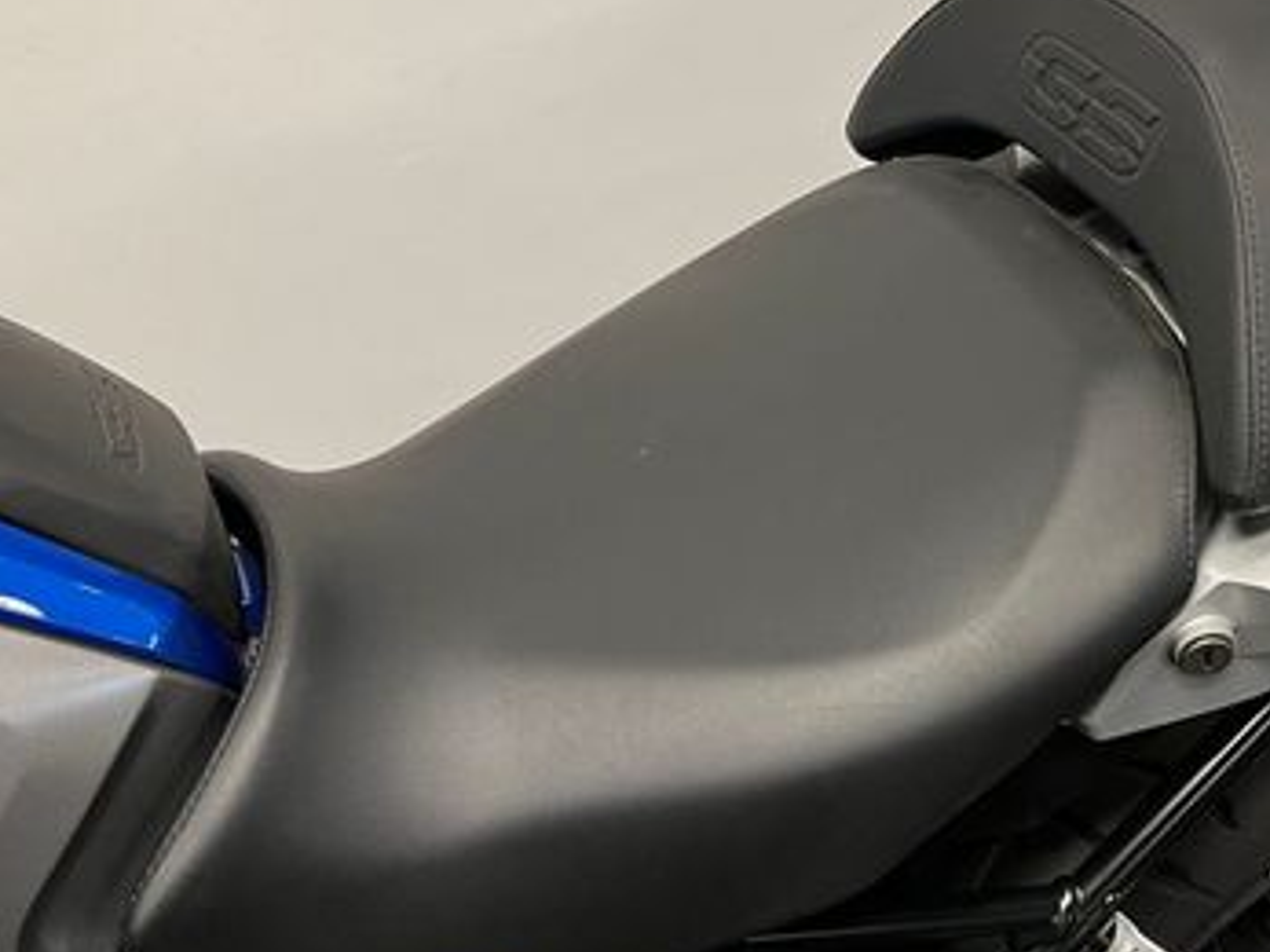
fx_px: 1760
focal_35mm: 48
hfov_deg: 38.9
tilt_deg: -30.3
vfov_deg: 30.0
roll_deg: +1.4
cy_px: 293
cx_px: 904
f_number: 1.6
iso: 100
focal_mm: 5.1
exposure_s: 1/50
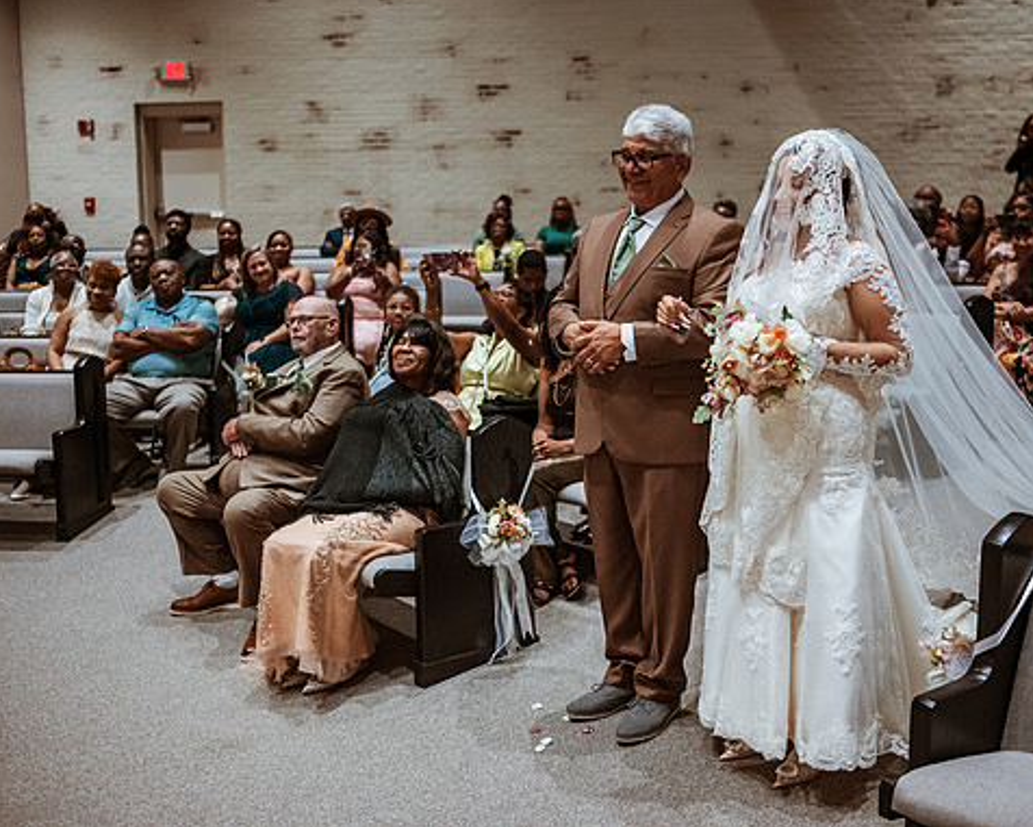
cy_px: 409
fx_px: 1223
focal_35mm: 40
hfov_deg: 45.7
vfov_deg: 37.3
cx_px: 571
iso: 1250
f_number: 1.8
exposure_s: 1/500
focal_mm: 35
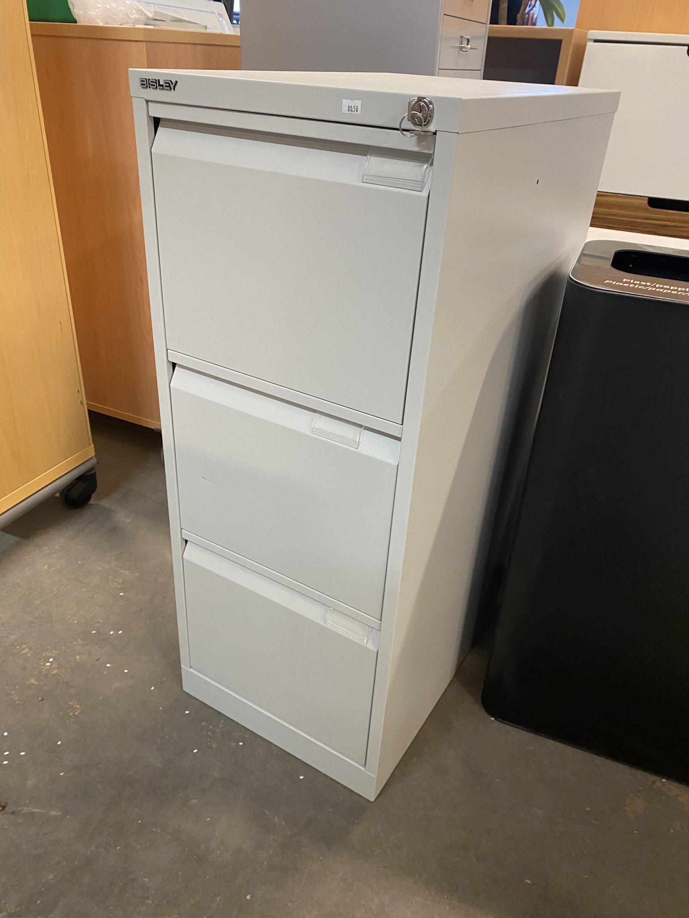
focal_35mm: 26
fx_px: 690
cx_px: 344
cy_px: 459
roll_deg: -1.5
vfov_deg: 67.3
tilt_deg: -31.0
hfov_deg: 53.1
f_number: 1.8
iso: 200
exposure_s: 1/50
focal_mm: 4.25
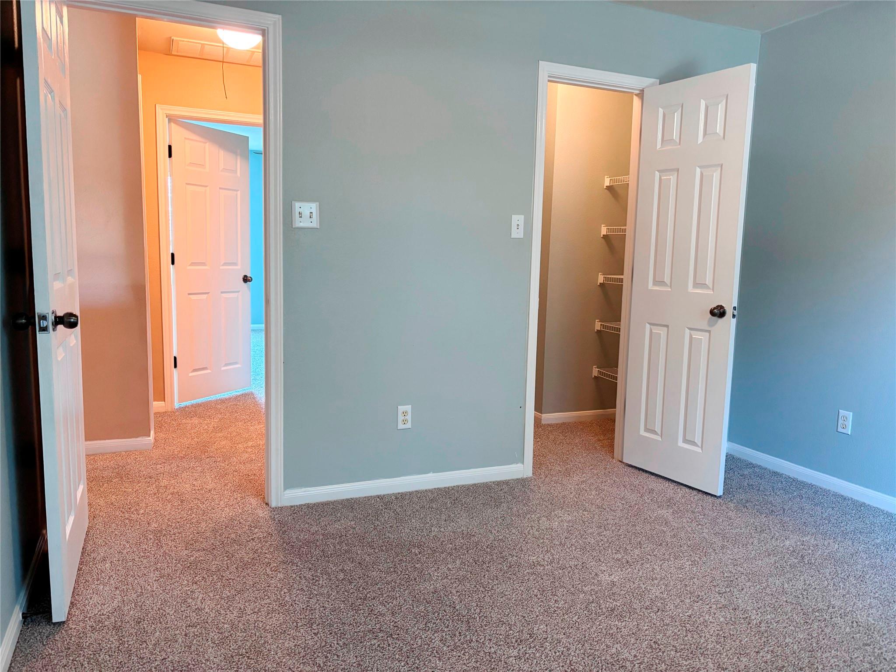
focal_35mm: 26
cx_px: 448
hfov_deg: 67.3
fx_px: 673
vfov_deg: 53.1
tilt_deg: -7.6
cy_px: 336
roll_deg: -1.9
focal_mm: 5.96
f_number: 1.6
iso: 400
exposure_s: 1/60
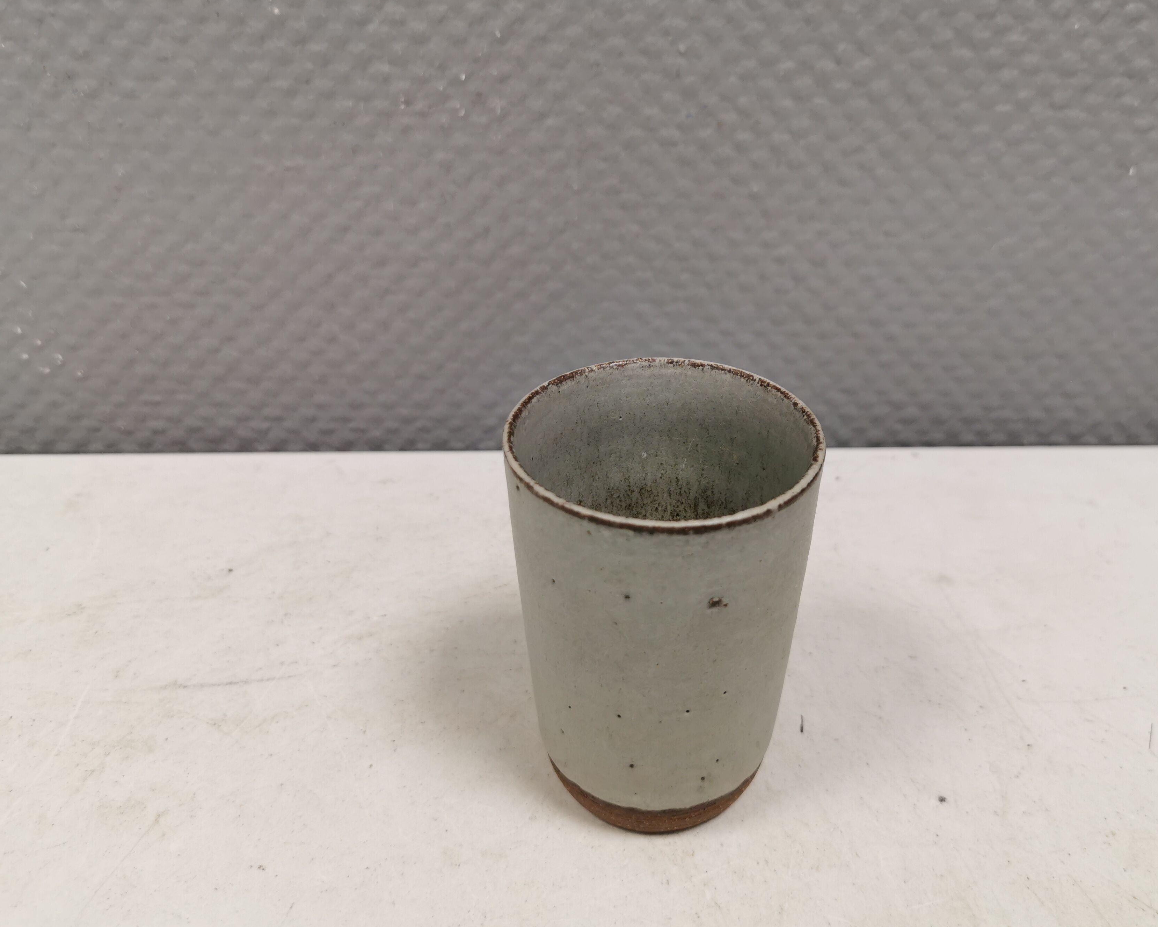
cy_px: 458
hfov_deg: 60.3
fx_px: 994
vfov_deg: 50.0
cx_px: 636
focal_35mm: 29
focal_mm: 5.56
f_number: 1.6
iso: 80
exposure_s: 1/100
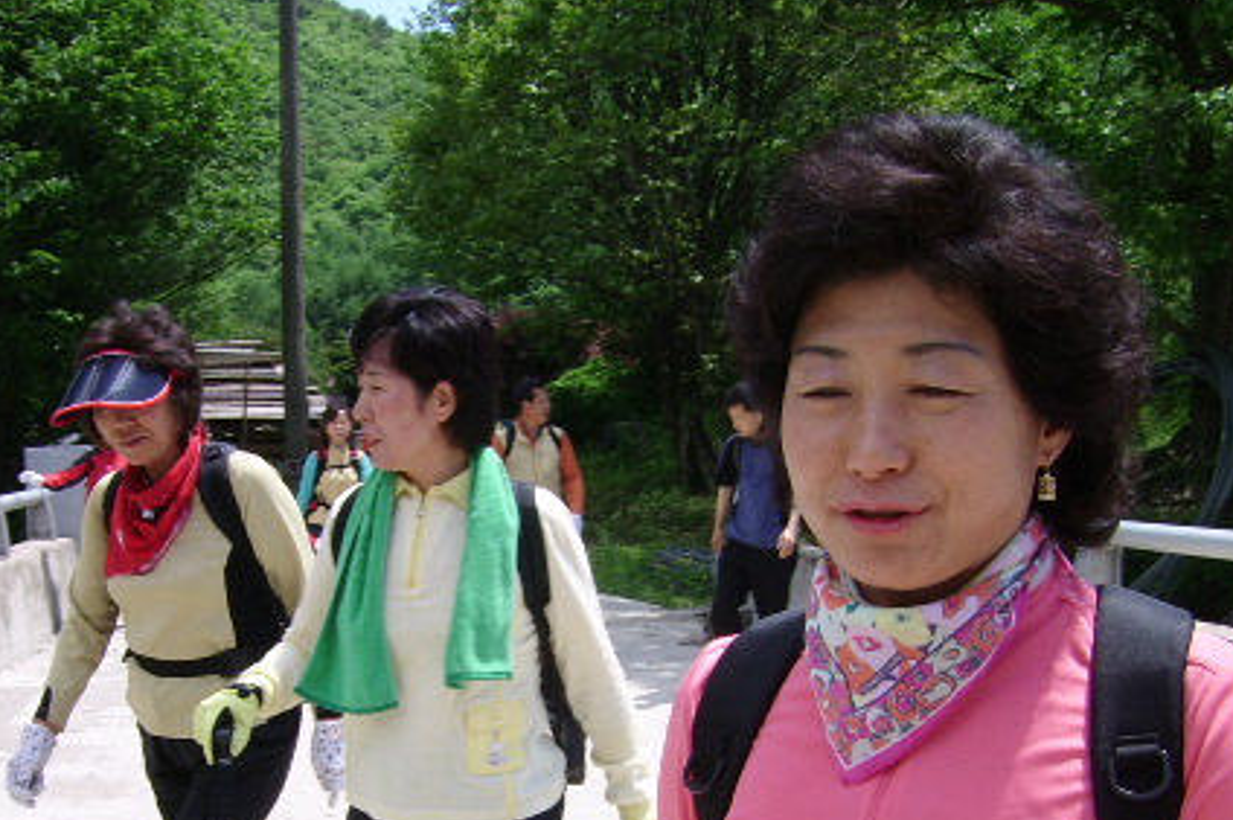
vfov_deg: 24.2
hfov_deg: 36.2
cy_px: 654
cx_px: 503
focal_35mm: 55
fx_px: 1882
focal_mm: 5.95
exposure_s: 1/192
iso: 50
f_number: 5.8
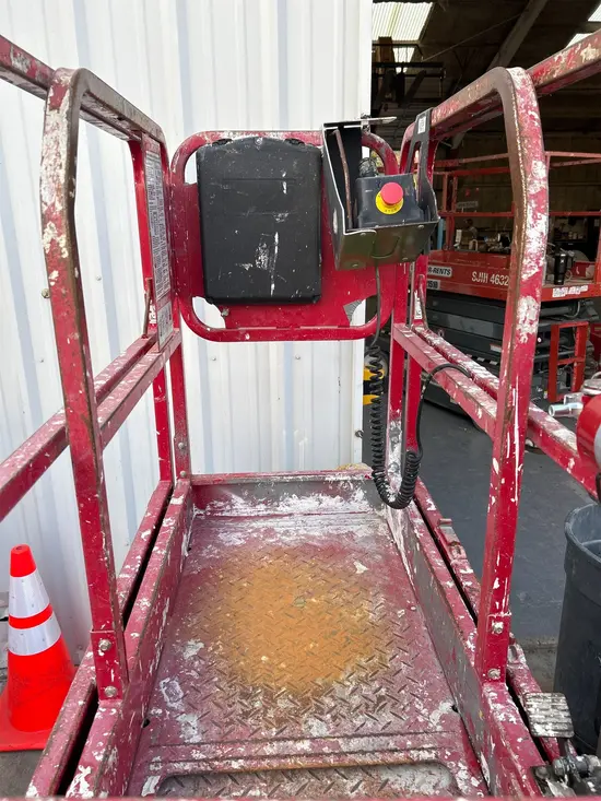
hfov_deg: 53.1
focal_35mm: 26
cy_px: 400
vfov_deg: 67.3
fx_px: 602
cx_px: 300
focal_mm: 5.7
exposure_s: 1/371
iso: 50
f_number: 1.5
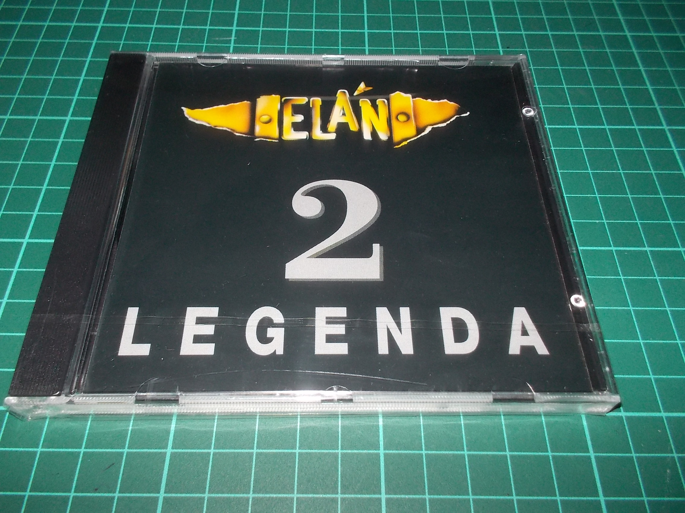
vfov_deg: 48.2
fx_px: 574
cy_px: 256
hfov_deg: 61.7
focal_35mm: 29
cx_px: 342
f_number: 3.3
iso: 200
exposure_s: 1/30
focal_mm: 4.1
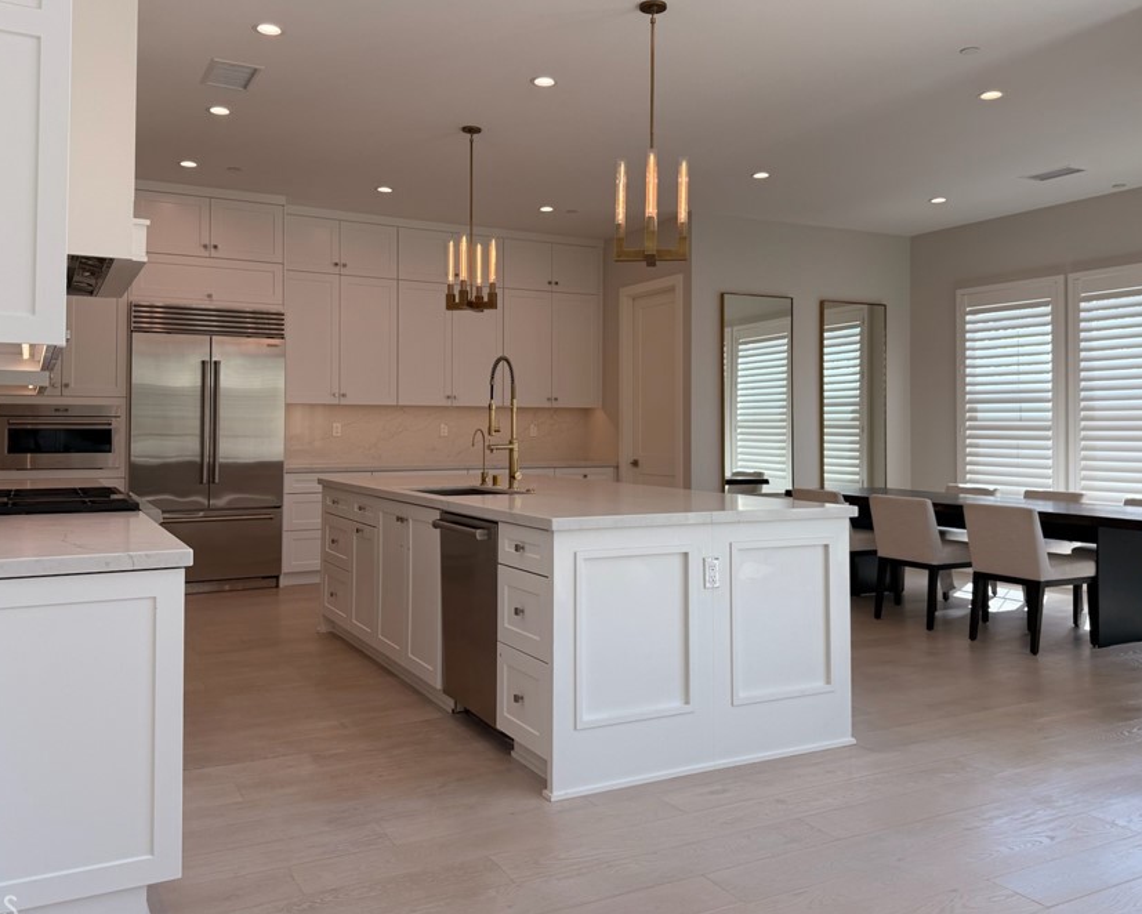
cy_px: 398
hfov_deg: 60.4
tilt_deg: +1.6
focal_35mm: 29
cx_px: 558
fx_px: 980
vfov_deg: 49.9
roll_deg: -0.7
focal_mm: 6.76
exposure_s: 1/478
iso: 80
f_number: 1.78
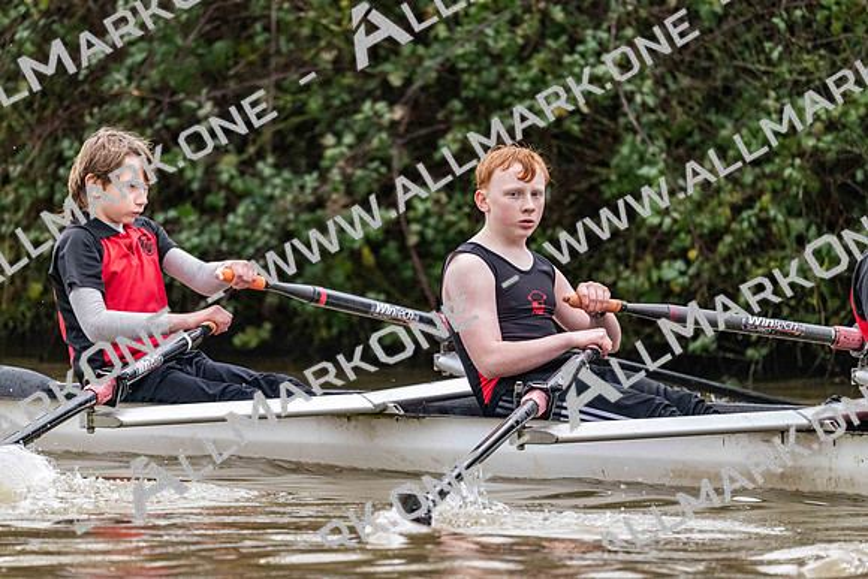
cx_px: 434
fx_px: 9646
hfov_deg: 5.2
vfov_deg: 3.4
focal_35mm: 400
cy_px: 290
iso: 5600
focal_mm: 400
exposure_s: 1/1600
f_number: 4.5
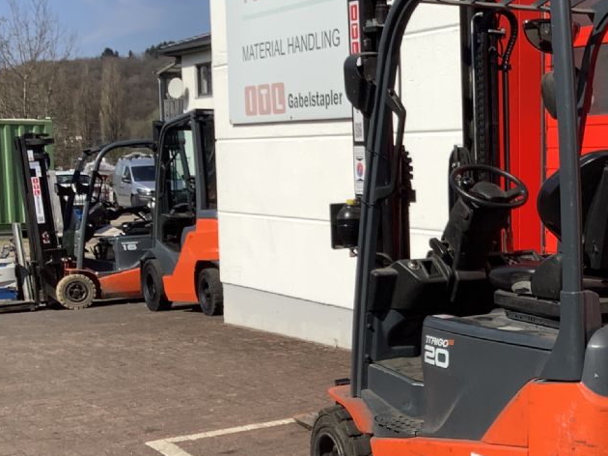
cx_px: 546
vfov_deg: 23.2
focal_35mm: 63
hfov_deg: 29.5
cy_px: 283
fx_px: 1106
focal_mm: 3.3
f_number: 2.4
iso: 25
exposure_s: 1/1698
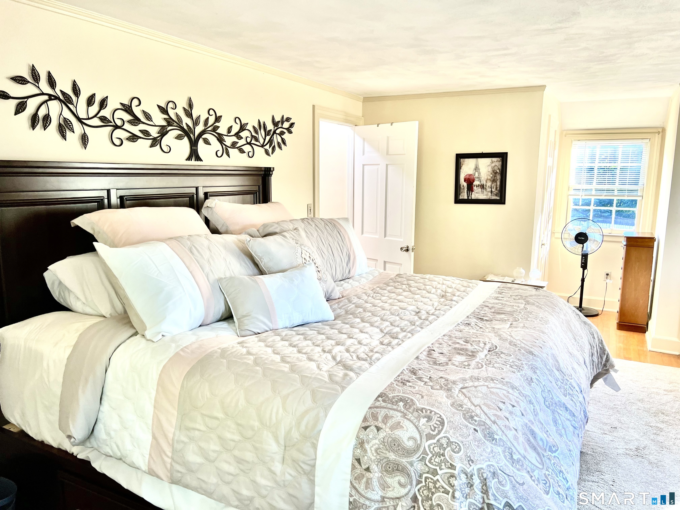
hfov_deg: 67.3
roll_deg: -0.7
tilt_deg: -9.2
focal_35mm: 26
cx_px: 340
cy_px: 255
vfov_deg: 53.1
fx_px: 511
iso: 80
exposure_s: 1/60
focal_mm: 5.7
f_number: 1.5
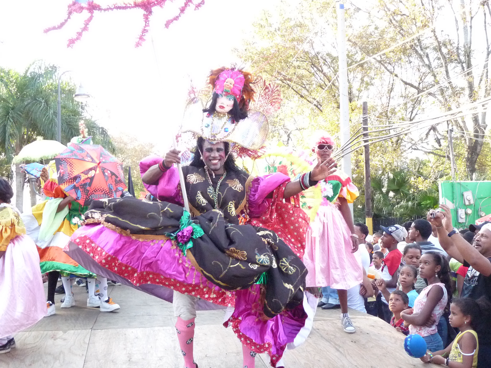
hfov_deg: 42.1
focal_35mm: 45
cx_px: 246
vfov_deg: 32.2
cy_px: 184
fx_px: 638
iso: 400
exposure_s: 1/200
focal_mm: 5.8
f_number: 3
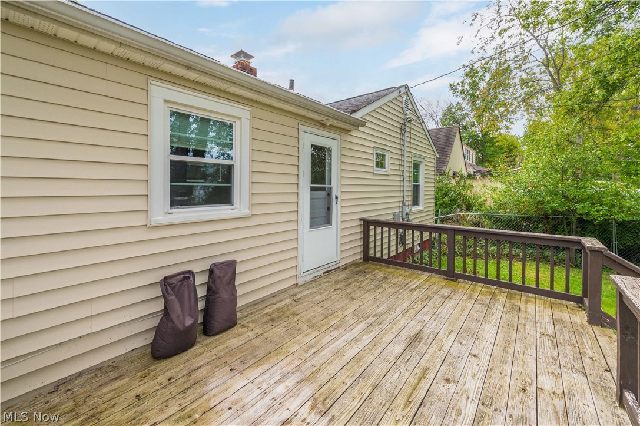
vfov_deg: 81.1
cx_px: 320
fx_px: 249
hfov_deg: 104.3
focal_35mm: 14
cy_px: 213
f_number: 9
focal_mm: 14
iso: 200
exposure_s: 1/320
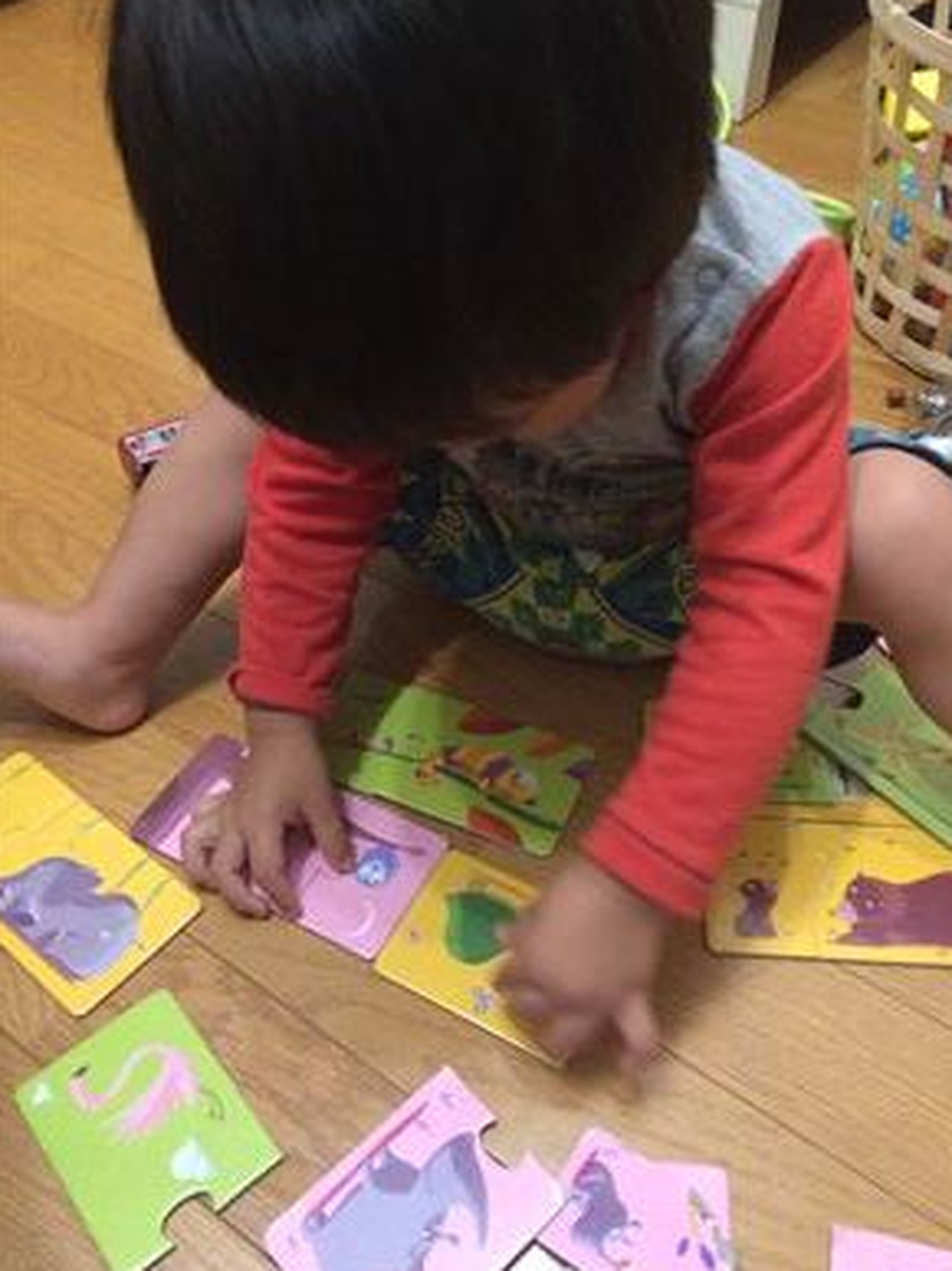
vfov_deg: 60.0
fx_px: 1101
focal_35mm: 30
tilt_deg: -48.6
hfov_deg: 46.8
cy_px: 647
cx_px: 483
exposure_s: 1/15
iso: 400
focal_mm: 4.15
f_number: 2.2
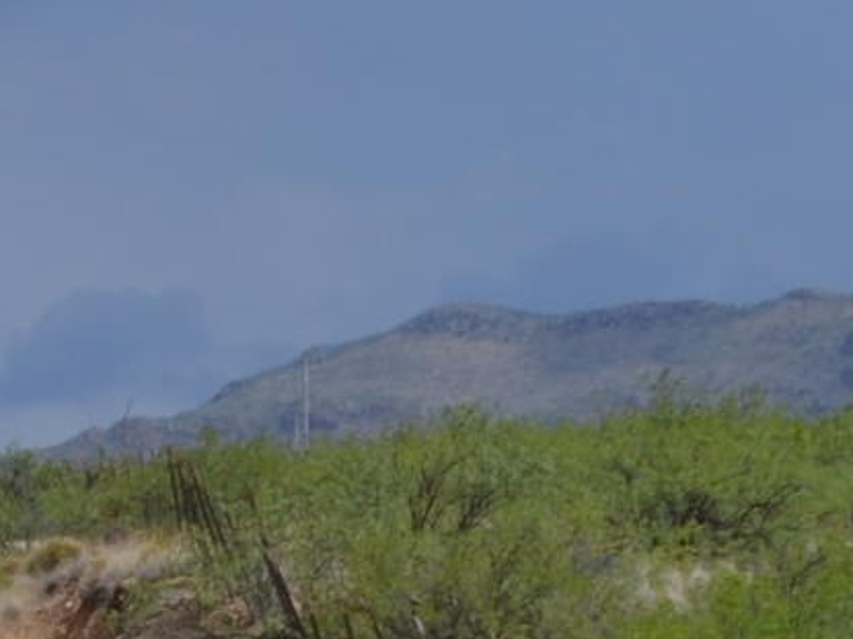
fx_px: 10273
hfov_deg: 4.7
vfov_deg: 3.6
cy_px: 725
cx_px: -800
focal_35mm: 417
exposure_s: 1/320
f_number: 9
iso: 100
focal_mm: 40
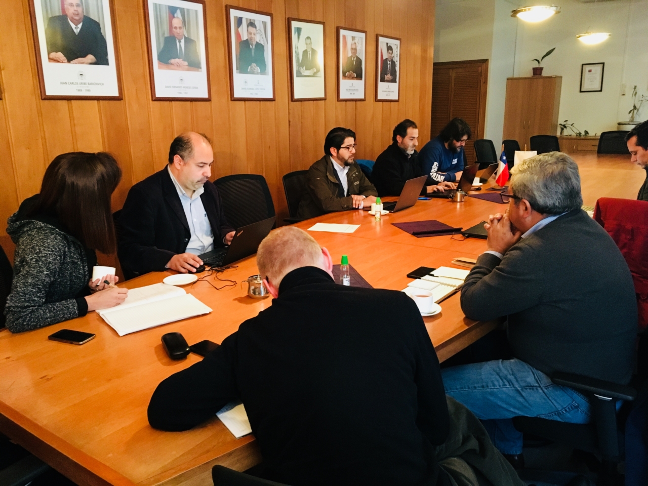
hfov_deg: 61.7
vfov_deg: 48.2
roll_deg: +0.5
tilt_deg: -12.0
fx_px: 543
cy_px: 243
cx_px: 324
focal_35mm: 29
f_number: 2.2
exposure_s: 1/17
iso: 320
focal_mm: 4.15
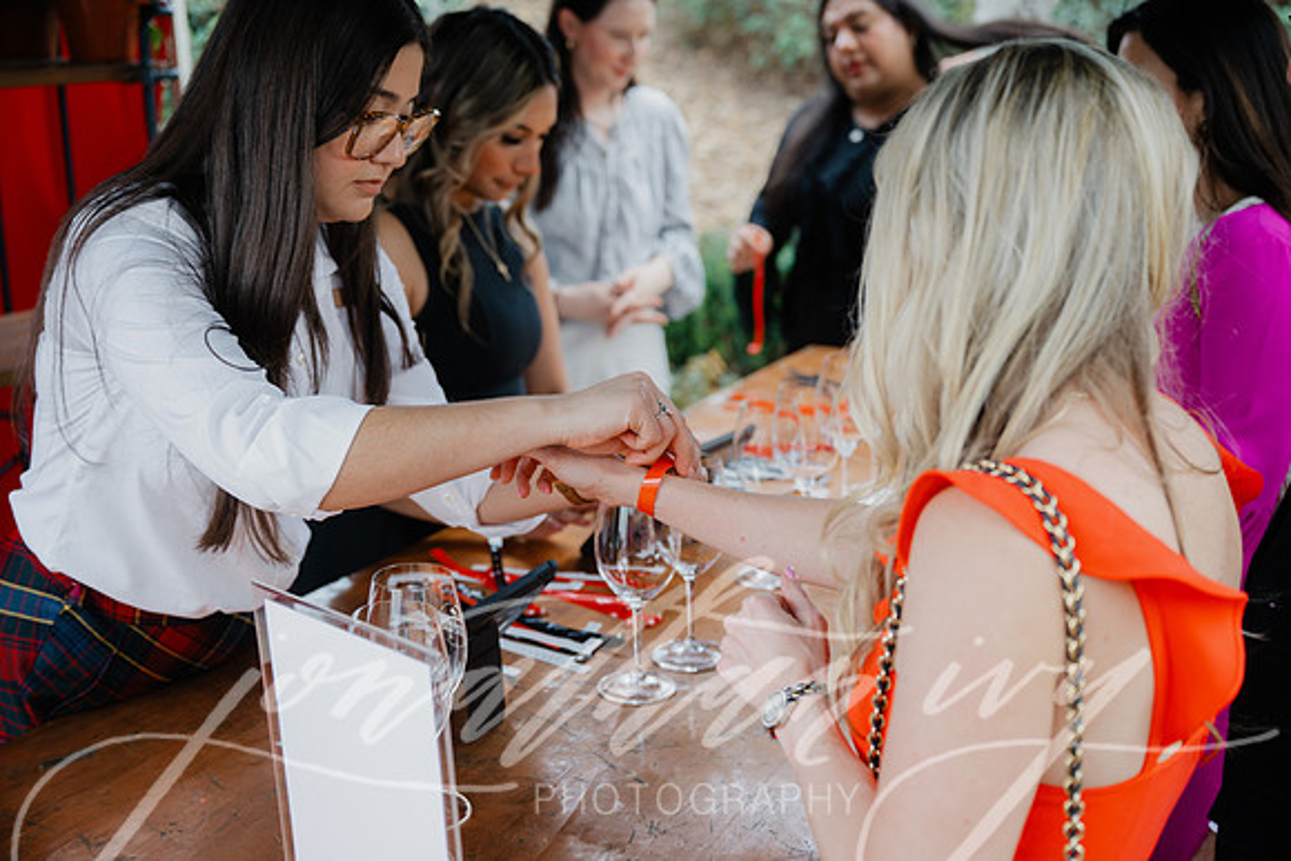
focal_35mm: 46
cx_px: 646
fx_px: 1650
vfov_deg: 29.3
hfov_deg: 42.7
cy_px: 430
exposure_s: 1/80
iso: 250
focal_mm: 46
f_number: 3.2
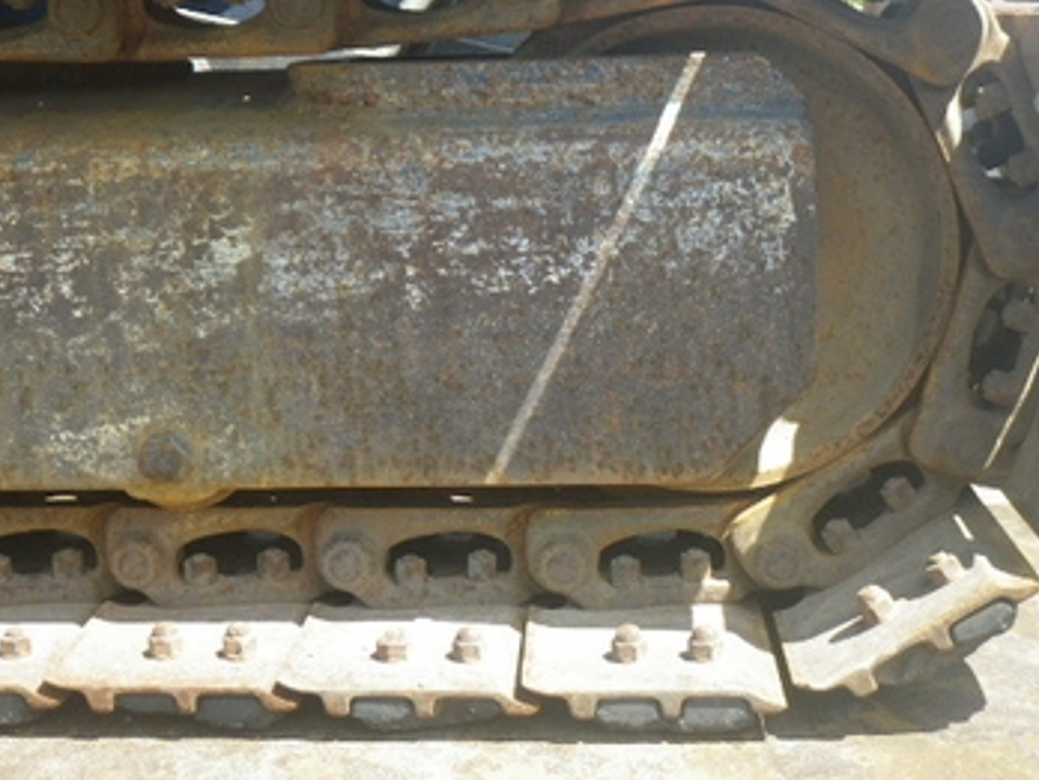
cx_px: 537
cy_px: 269
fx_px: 1741
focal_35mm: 58
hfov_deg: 33.2
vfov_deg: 25.1
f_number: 4.2
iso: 80
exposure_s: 1/80
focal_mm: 7.5
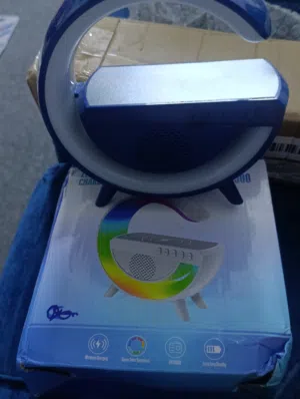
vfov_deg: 52.5
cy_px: 200
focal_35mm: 35
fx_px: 403
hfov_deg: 40.8
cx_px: 150
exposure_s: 1/25
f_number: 1.6
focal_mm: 6.14
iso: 1000
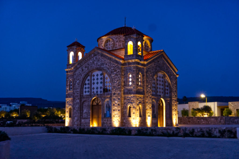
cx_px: 120
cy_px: 80
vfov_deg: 29.0
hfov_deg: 42.3
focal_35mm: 46
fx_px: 309
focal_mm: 31
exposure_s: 1/15
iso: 6400
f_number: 5
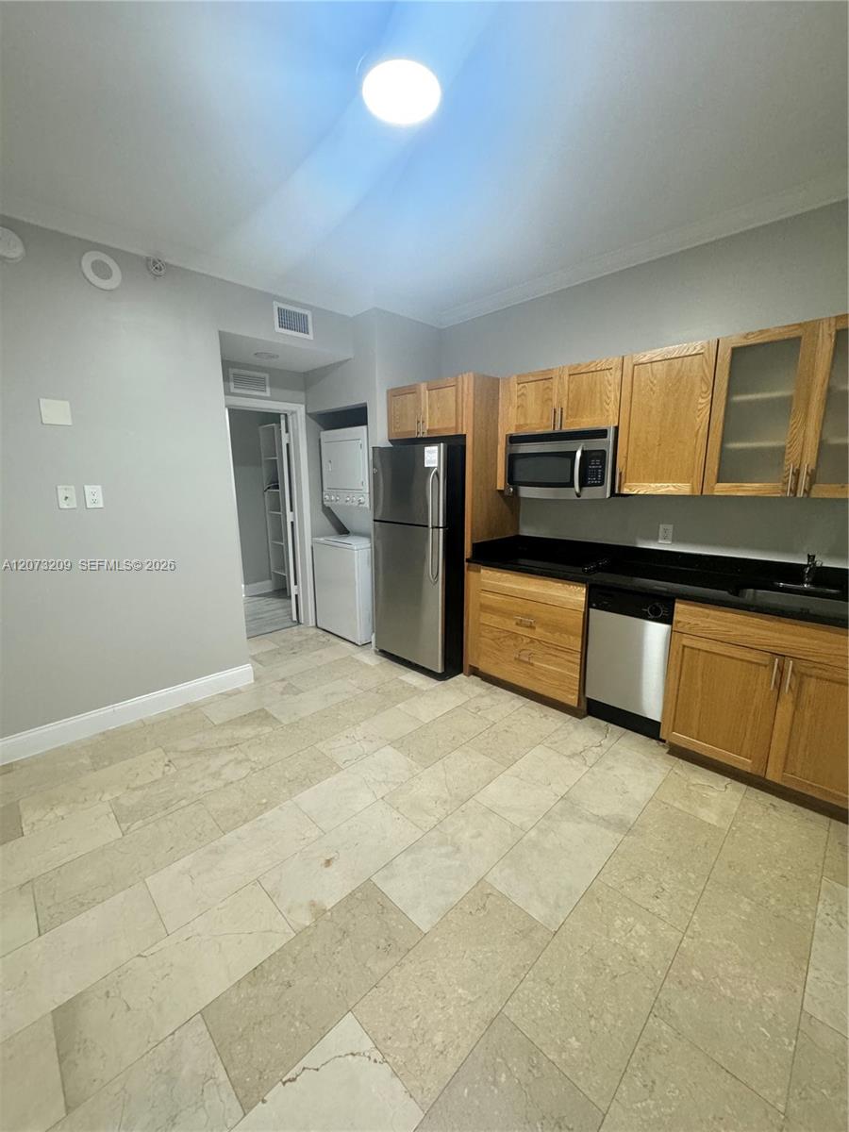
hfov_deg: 85.7
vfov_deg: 102.1
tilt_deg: -13.3
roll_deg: +1.0
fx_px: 458
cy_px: 566
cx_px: 424
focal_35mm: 14
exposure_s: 1/60
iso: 400
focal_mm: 2.22
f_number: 2.2
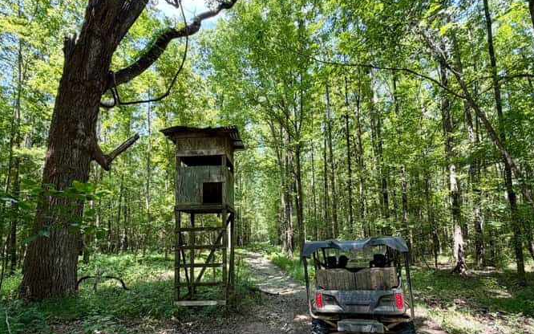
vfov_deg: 61.4
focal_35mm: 19
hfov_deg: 88.0
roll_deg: +0.5
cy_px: 209
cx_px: 263
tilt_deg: +5.8
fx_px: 276
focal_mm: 2.22
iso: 64
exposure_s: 1/121
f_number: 2.2
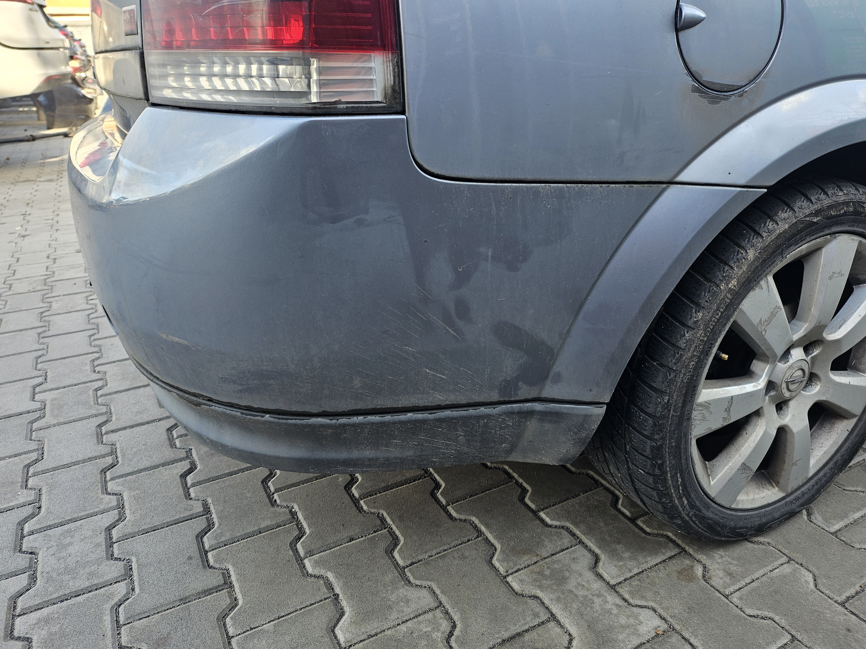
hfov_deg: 71.6
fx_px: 600
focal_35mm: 24
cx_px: 433
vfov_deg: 56.8
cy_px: 324
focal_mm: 5
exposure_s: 1/186
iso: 50
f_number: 1.8
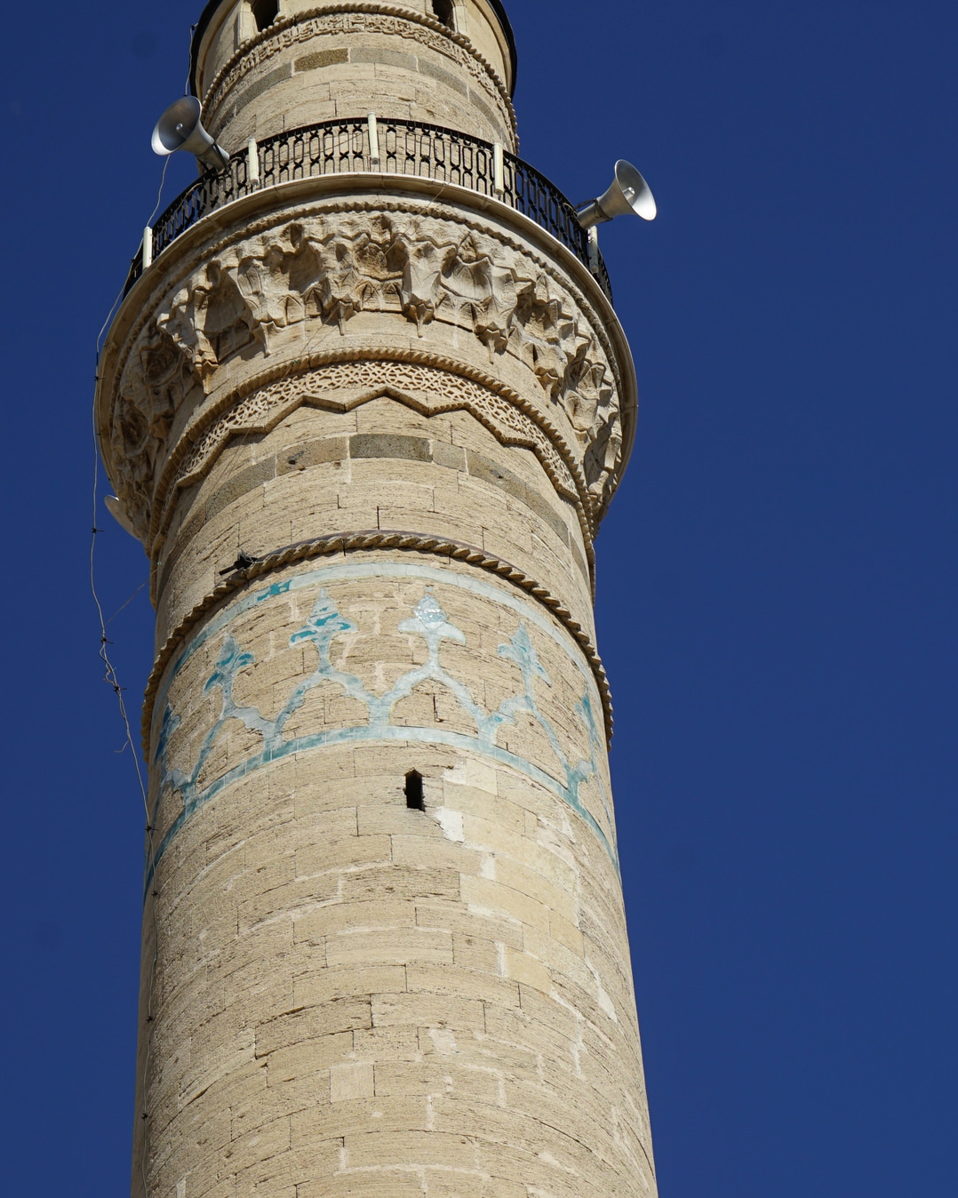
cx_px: 518
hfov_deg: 13.2
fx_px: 4148
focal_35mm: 117
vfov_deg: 16.4
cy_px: 787
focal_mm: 70
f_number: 7.1
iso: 100
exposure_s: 1/640
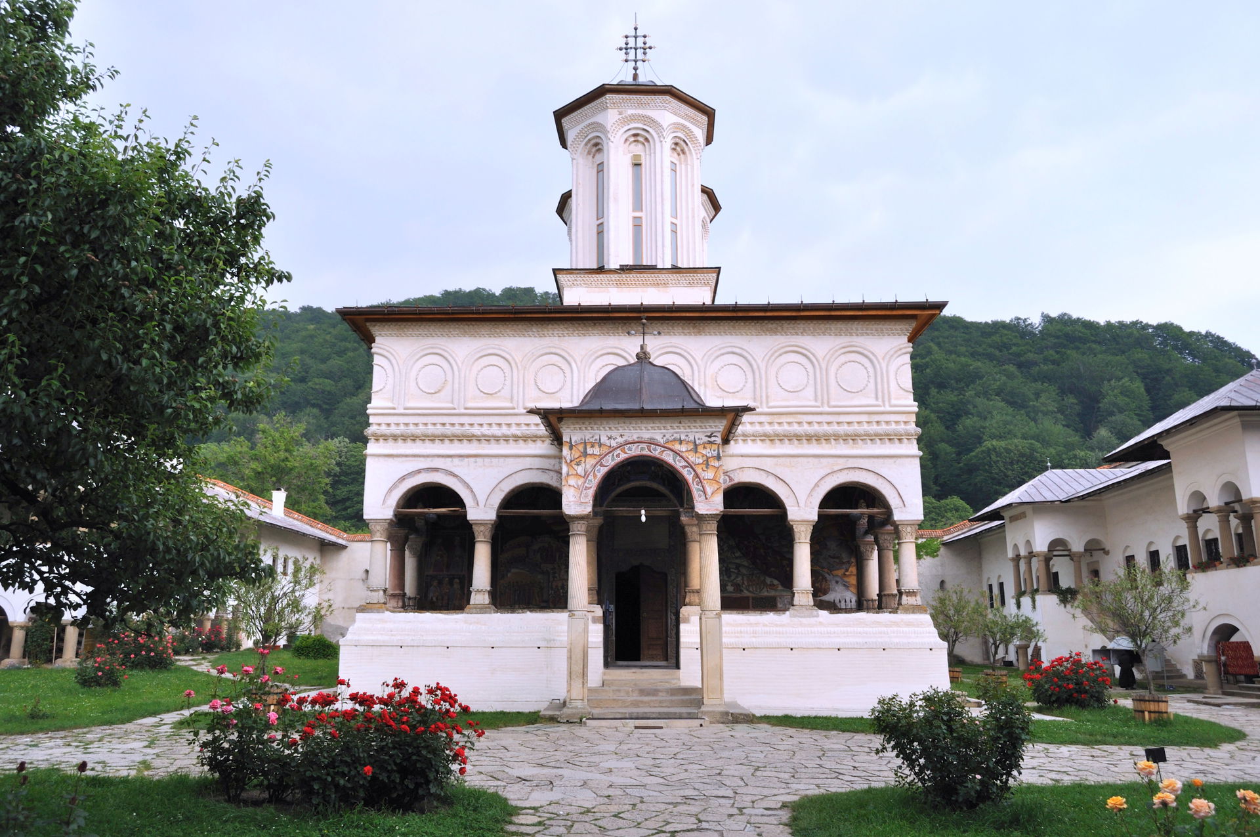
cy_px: 418
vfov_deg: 47.8
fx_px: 944
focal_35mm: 27
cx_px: 630
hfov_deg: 67.4
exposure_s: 1/160
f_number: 6.3
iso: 200
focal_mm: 18
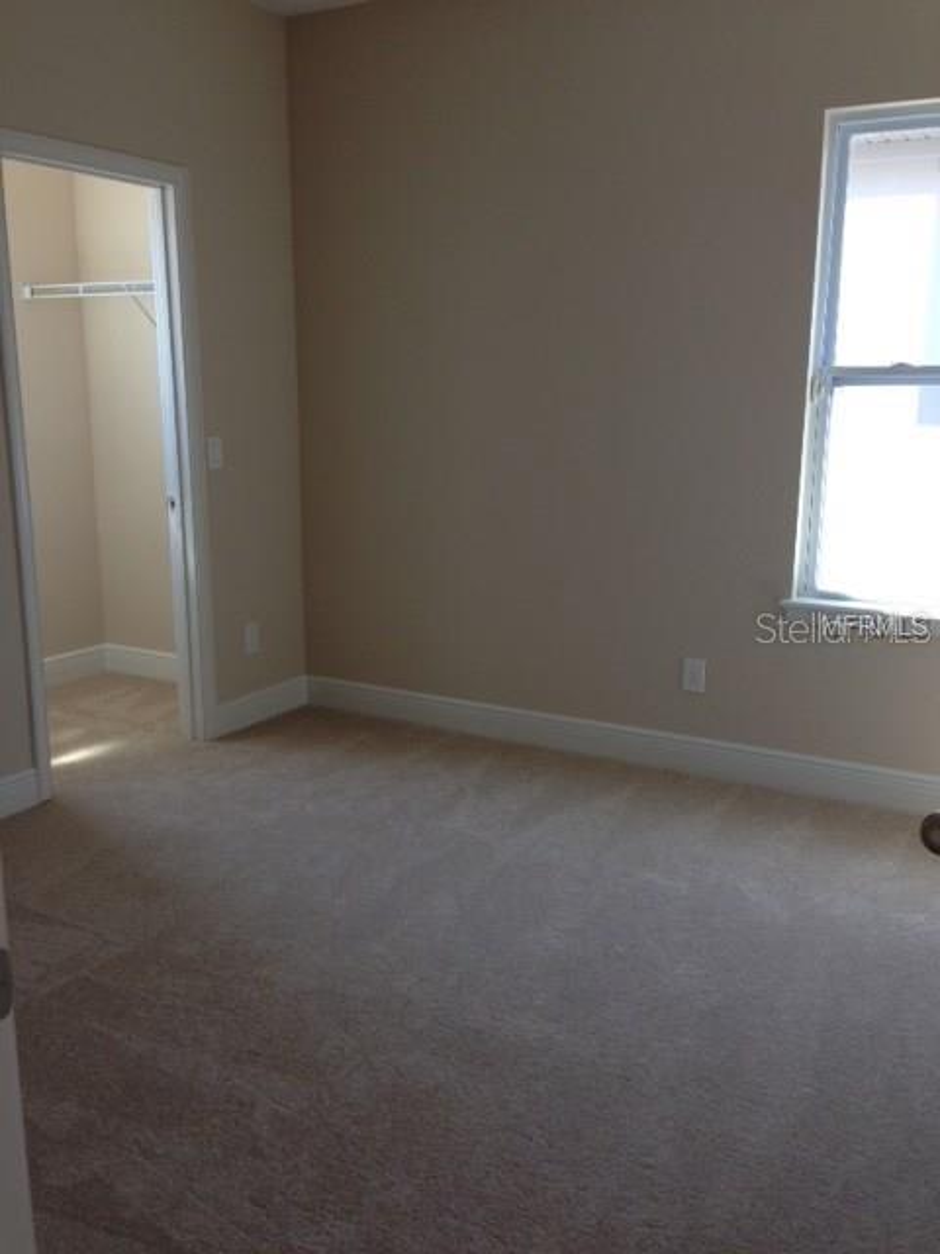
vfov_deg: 55.4
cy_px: 627
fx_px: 1195
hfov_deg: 42.9
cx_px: 470
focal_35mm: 33
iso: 50
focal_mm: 4.13
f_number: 2.4
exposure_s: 1/40
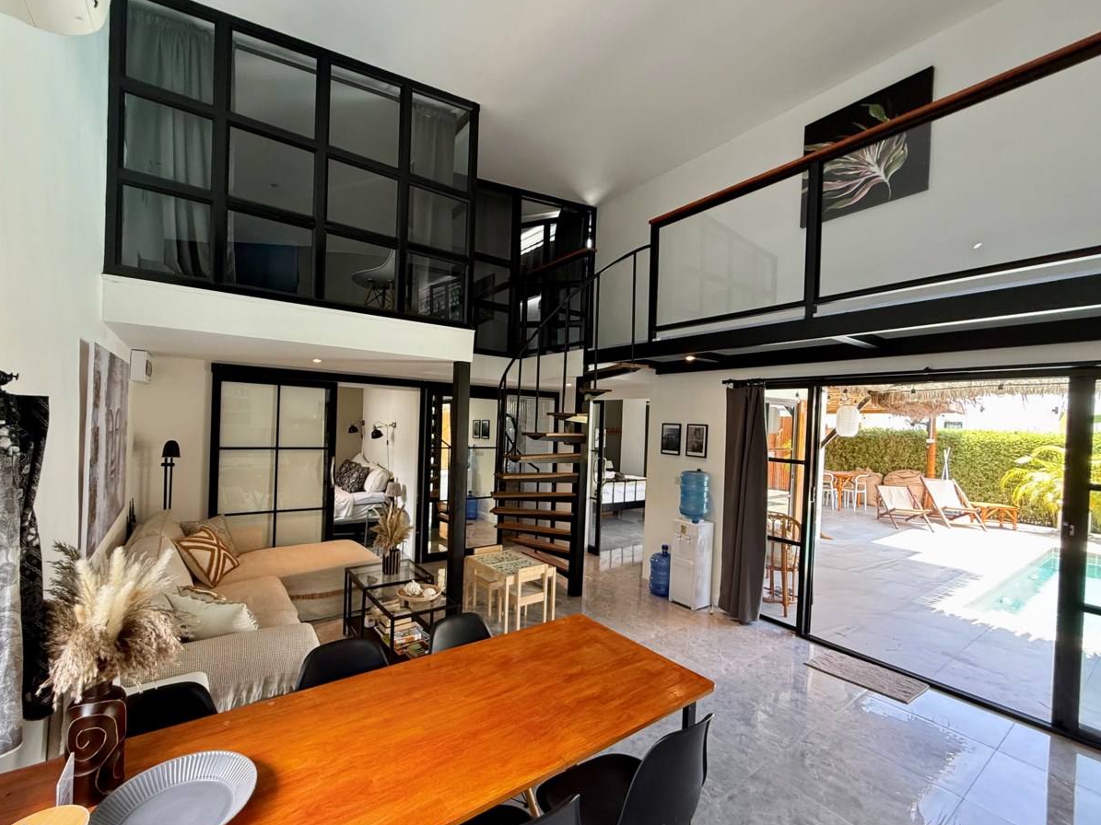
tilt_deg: -1.5
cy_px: 434
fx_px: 477
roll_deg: -2.5
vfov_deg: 81.7
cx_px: 527
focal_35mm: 15
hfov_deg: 98.1
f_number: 2.2
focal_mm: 2.22
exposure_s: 1/99
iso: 200
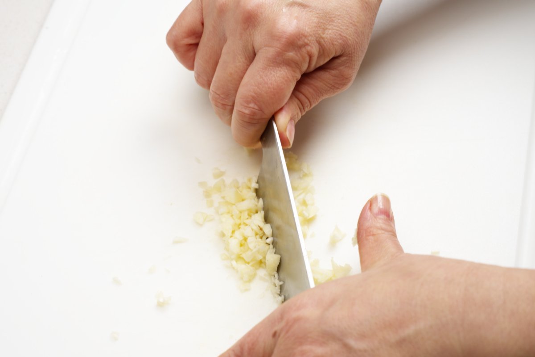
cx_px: 268
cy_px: 178
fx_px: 1040
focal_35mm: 70
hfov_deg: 28.9
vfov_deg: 19.4
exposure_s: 1/80
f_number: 9
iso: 100
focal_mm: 70
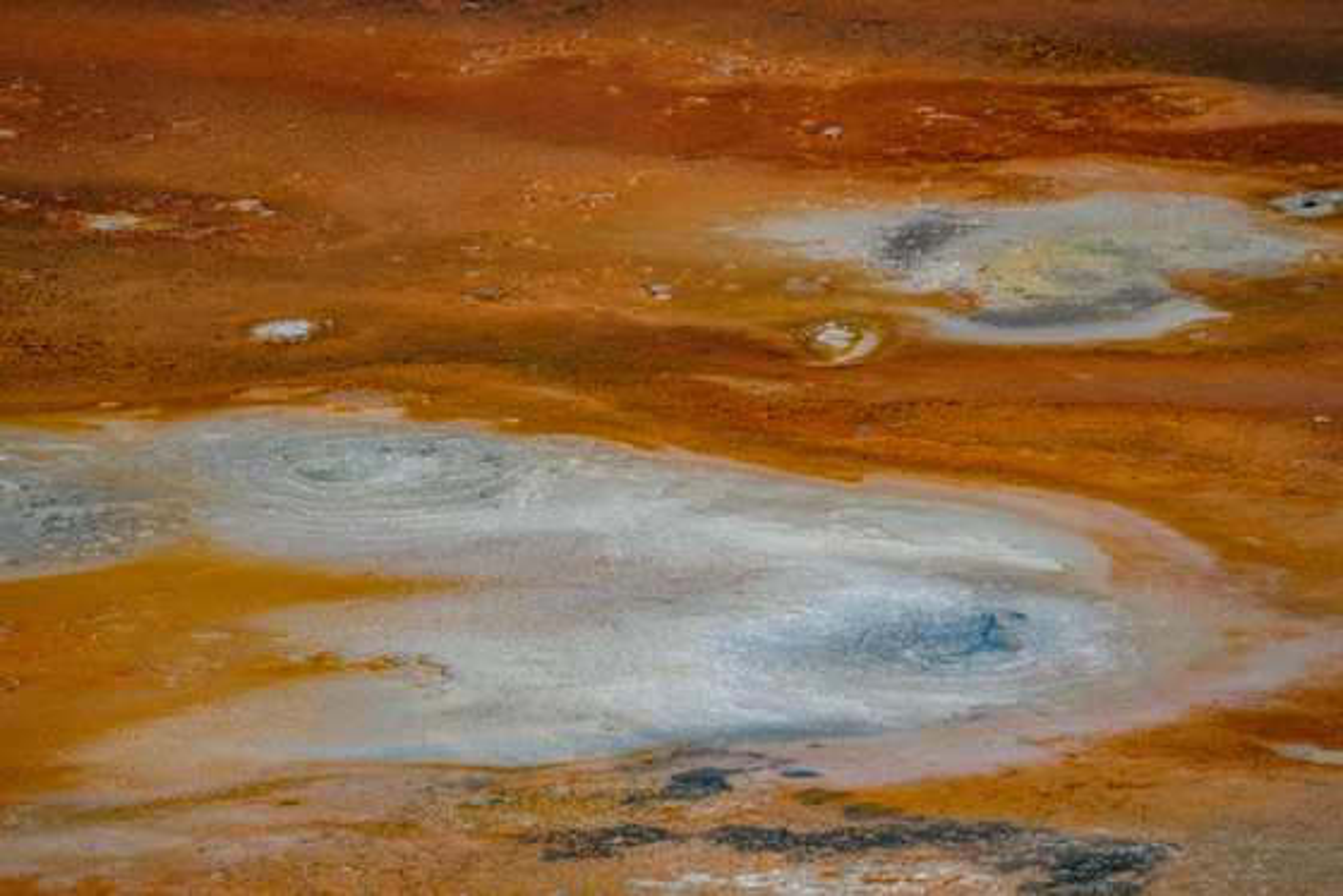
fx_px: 18662
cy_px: 448
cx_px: 672
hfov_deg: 4.1
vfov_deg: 2.8
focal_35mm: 500
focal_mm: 500
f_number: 8
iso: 640
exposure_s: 1/5000
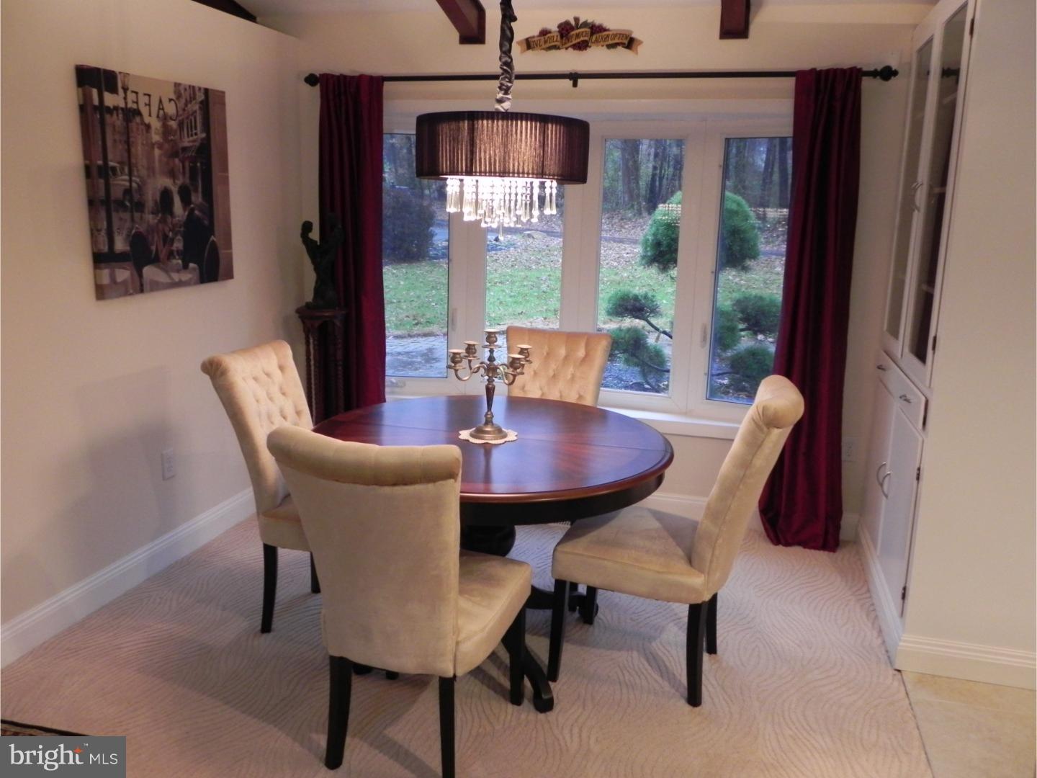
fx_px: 869
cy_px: 389
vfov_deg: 48.2
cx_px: 518
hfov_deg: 61.7
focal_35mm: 29
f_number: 2.8
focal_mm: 5.2
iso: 400
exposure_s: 1/17.1
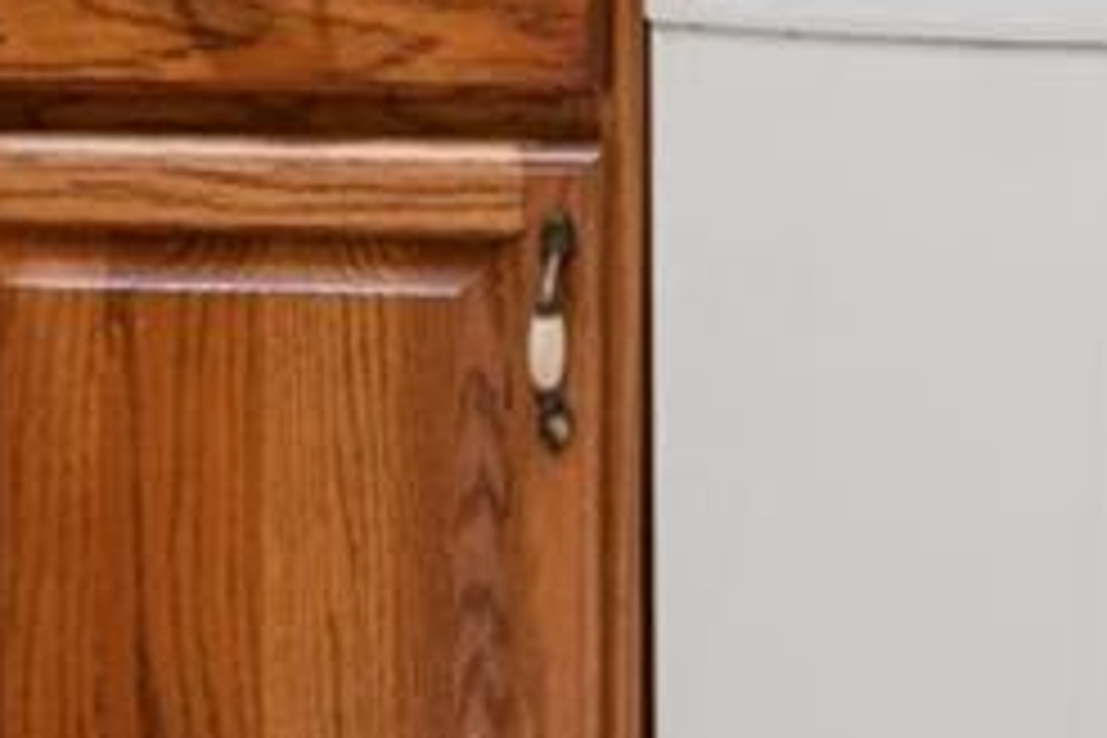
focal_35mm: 78
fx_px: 2398
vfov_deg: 13.9
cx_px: 1246
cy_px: -864
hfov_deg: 24.1
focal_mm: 12
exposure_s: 1/2
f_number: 11
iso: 400
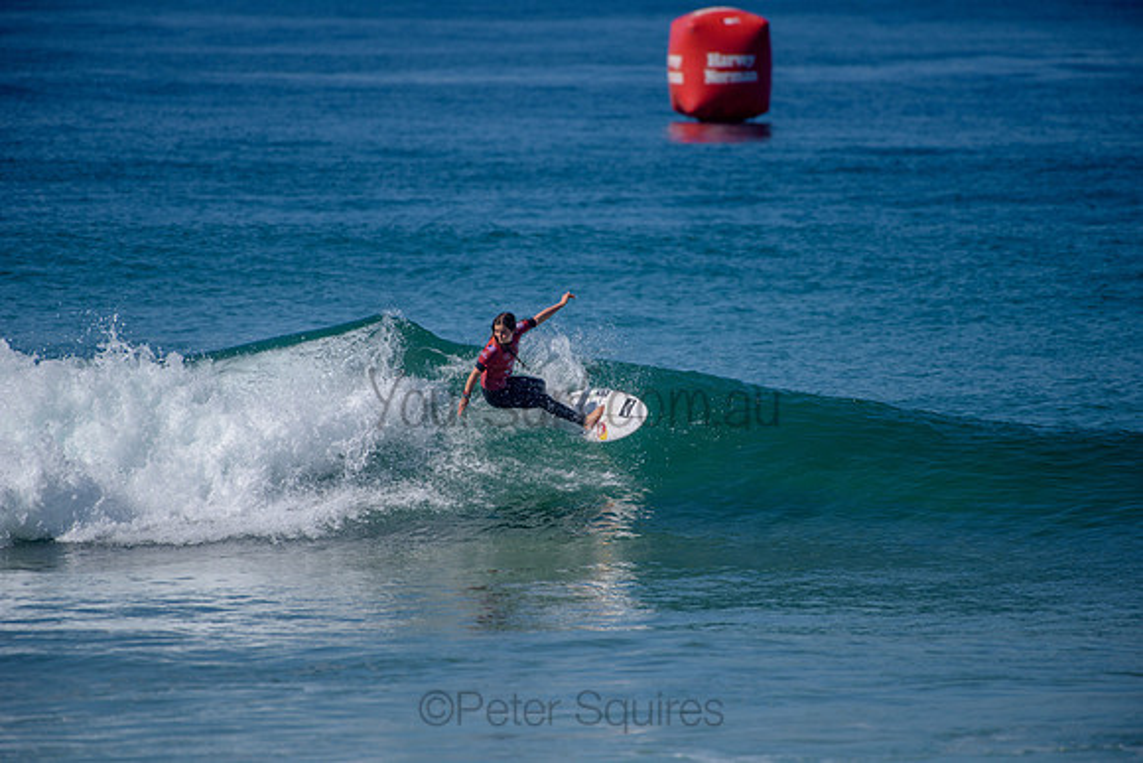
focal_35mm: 500
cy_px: 382
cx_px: 572
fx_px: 15878
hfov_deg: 4.1
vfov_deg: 2.8
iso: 125
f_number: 5.6
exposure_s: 1/2000
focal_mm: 500
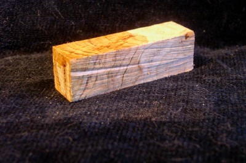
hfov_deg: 27.0
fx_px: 511
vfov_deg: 18.1
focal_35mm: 75
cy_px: 82
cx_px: 123
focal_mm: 50
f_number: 5
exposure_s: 1/40
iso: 800
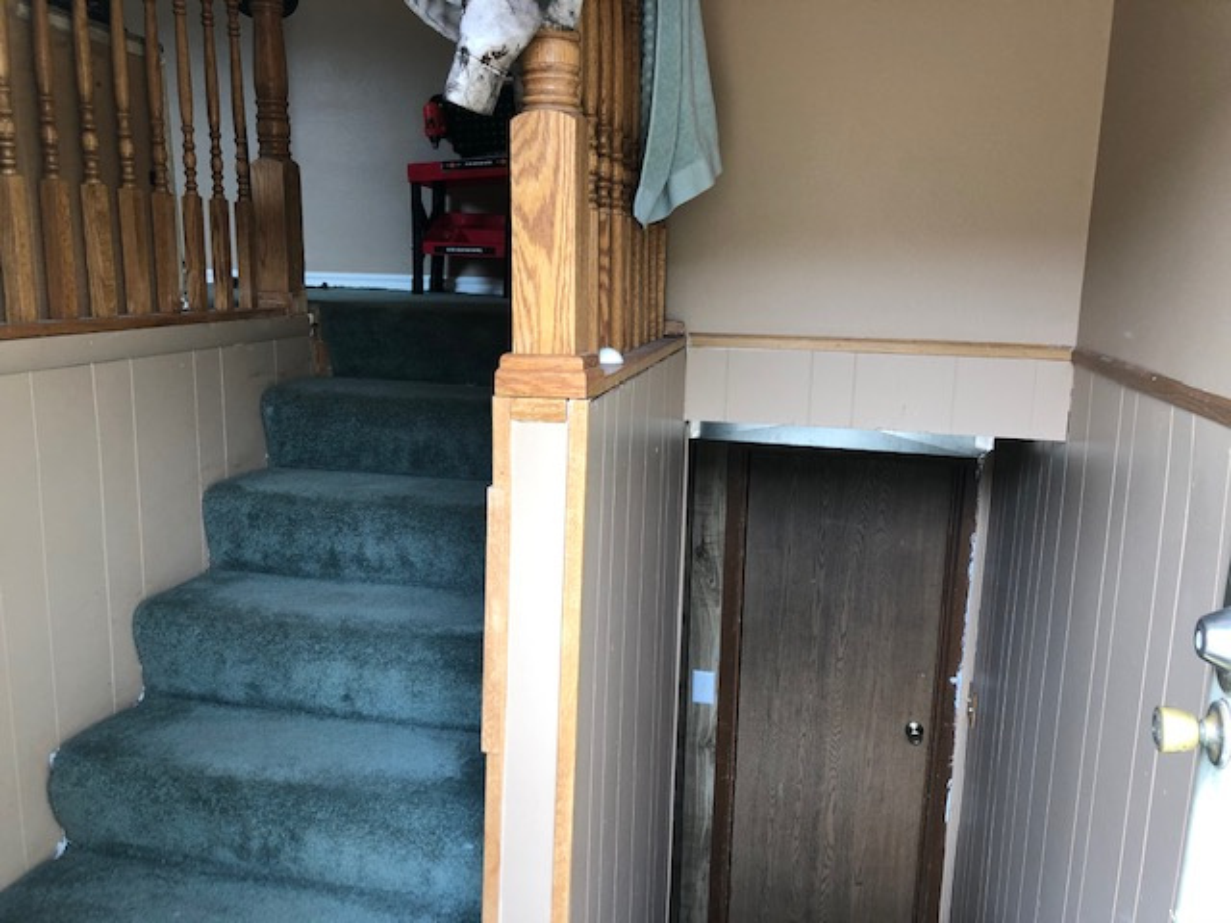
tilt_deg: -10.7
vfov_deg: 49.7
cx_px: 616
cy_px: 462
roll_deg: -1.7
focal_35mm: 28
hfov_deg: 63.4
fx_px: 996
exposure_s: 1/40
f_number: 1.8
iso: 25
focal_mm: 3.99
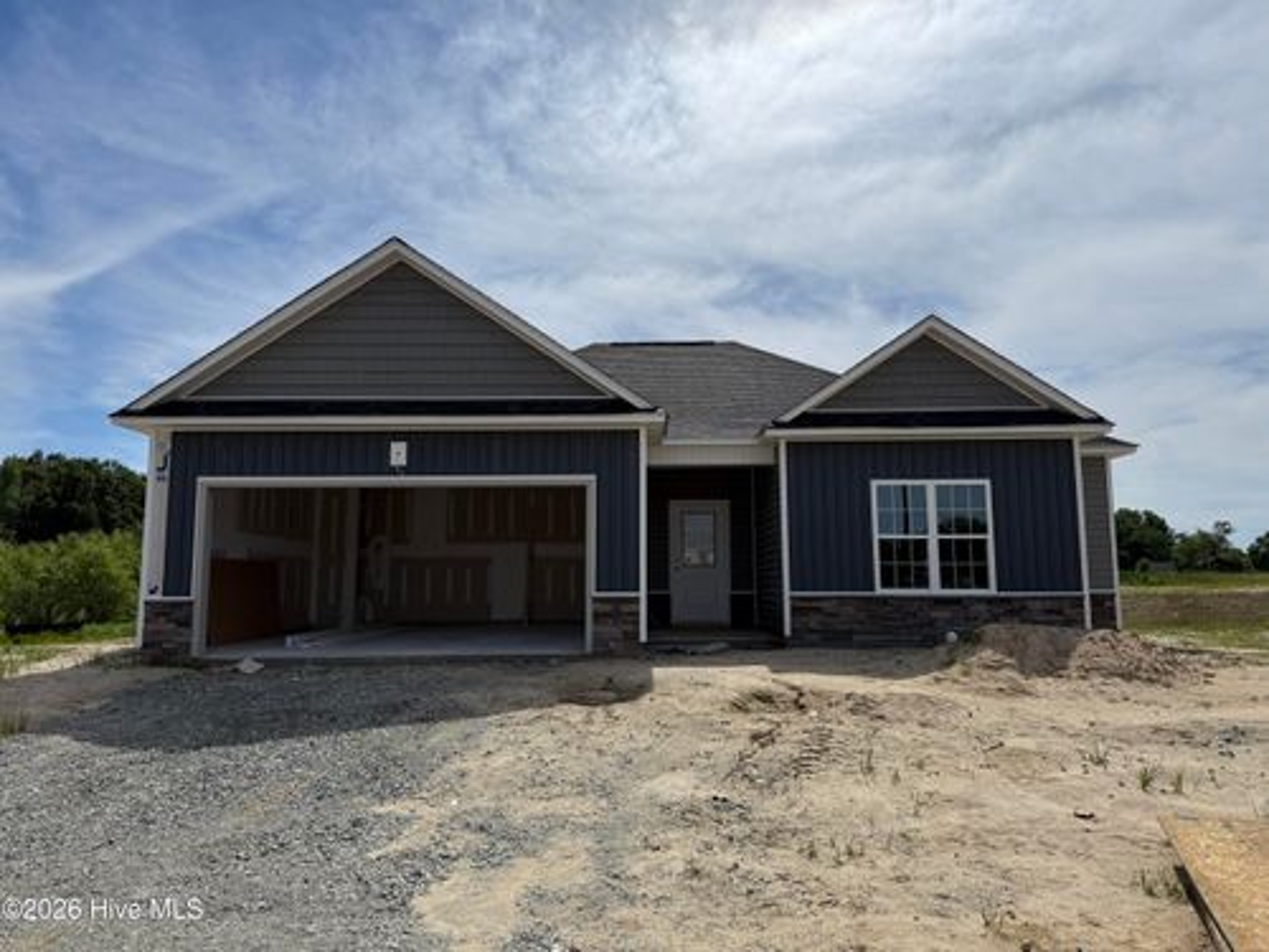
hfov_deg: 71.6
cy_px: 476
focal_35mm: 24
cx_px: 634
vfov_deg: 56.8
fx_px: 880
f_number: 1.78
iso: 80
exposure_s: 1/11905
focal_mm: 6.76
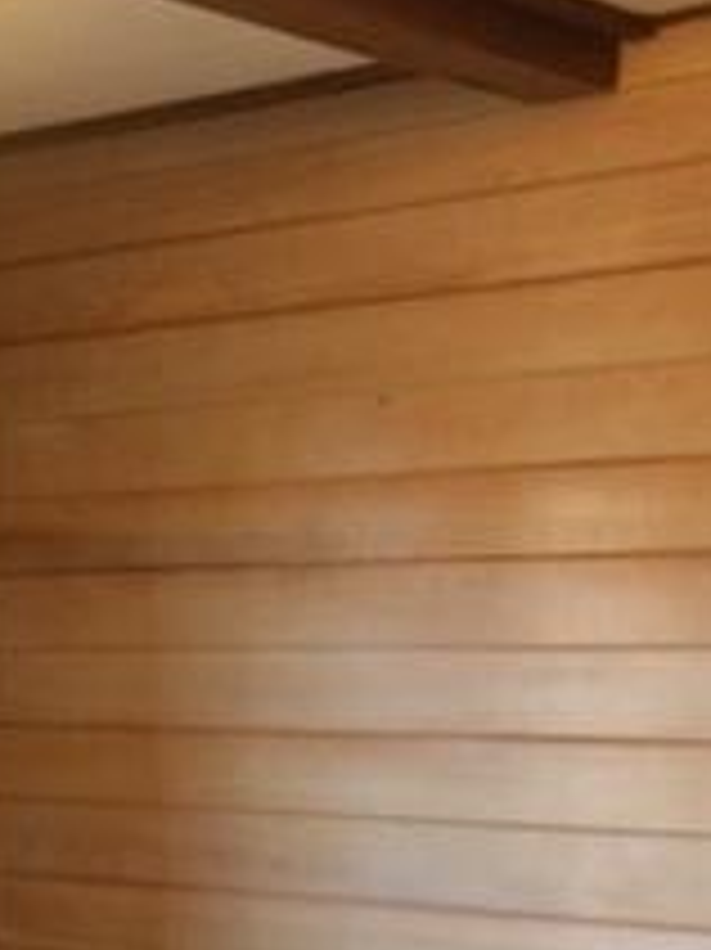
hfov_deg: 16.7
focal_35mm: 88
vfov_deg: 21.7
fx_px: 2412
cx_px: 162
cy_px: 887
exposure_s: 1/30
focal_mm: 4.15
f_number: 2.2
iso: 125
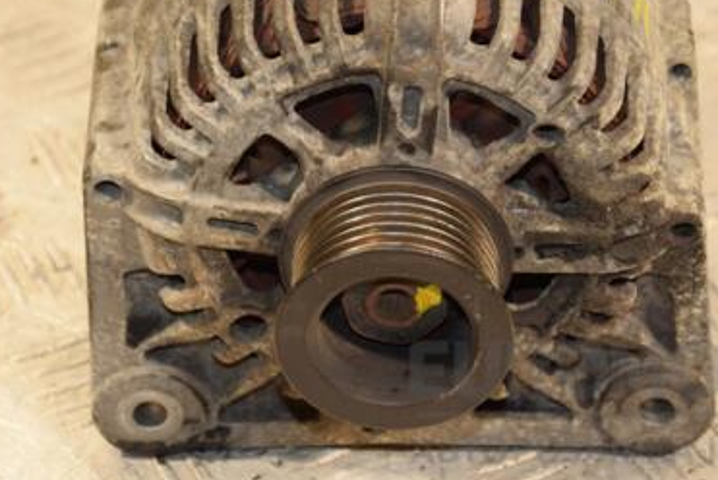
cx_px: 374
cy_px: 112
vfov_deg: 7.6
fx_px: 3629
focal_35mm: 182
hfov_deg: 11.3
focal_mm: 75
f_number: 5.3
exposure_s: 1/125
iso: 800
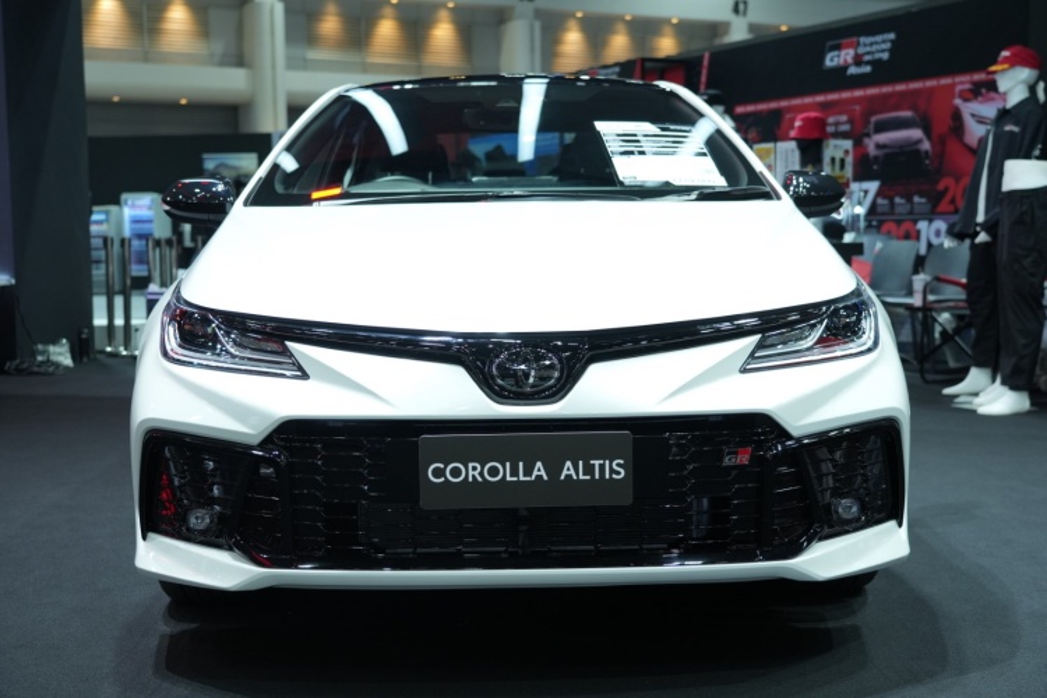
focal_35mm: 46
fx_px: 1338
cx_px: 524
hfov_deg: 42.7
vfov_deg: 29.2
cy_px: 349
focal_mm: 46
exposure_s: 1/125
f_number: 4
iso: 1000
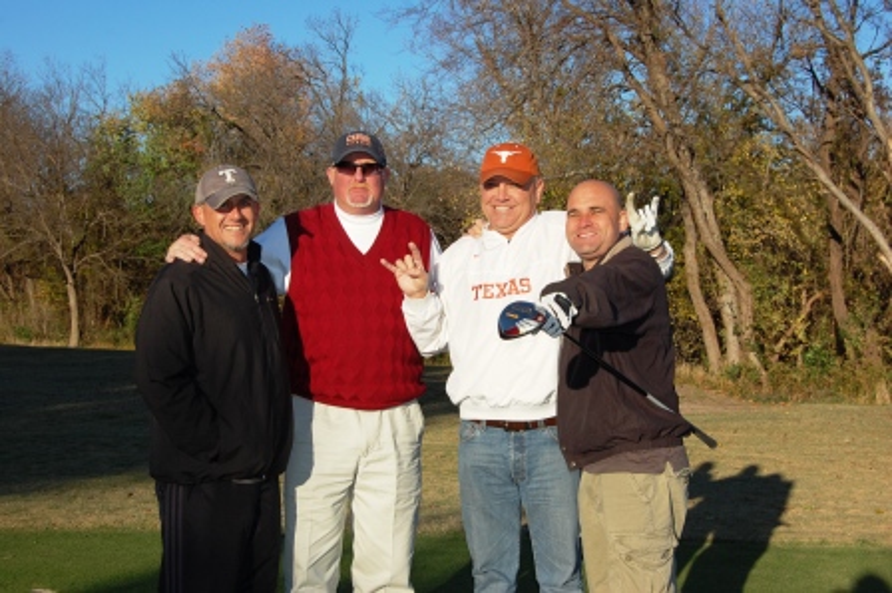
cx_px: 446
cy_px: 296
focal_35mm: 52
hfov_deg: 37.9
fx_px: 1300
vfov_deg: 25.7
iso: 200
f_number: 9
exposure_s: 1/500
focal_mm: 35
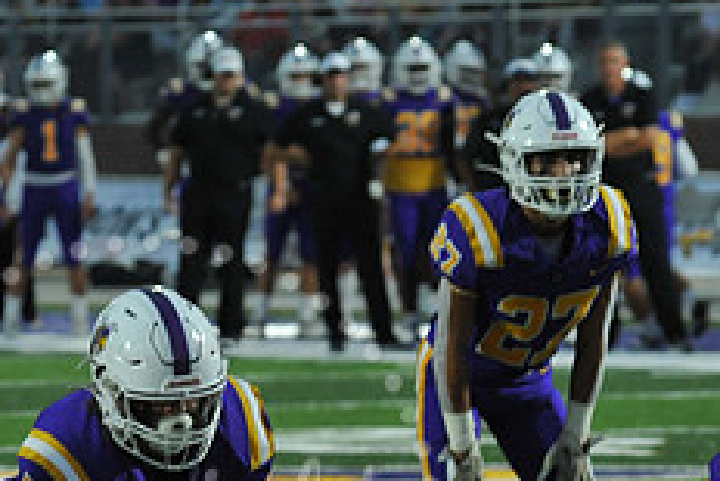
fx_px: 9986
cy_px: 528
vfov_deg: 2.8
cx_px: 146
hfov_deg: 4.1
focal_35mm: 499
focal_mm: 200
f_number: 6.3
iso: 2500
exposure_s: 1/400
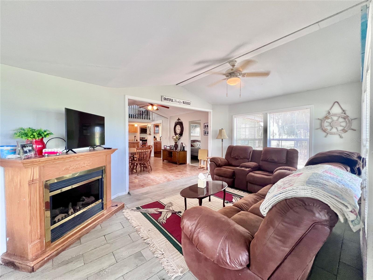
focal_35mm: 13
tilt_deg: -1.5
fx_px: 140
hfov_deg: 106.2
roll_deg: -0.3
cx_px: 186
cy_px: 140
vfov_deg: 89.9
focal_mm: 1.57
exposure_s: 1/60
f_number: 1.8
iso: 200
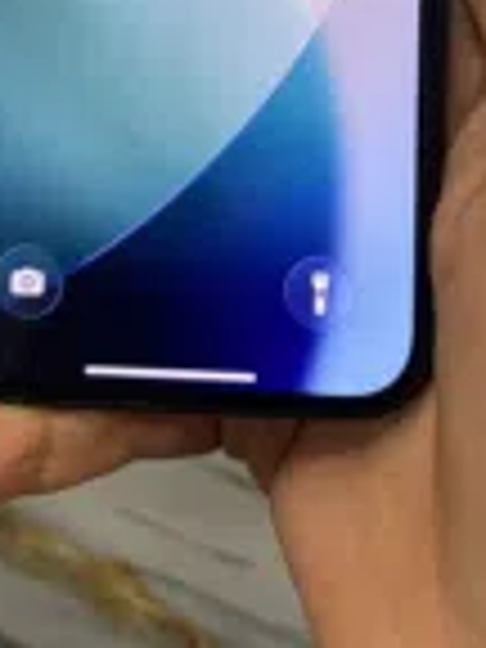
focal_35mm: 72
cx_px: 284
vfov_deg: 25.1
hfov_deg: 20.4
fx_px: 1348
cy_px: -68
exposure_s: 1/50
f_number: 1.8
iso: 80
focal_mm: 4.25
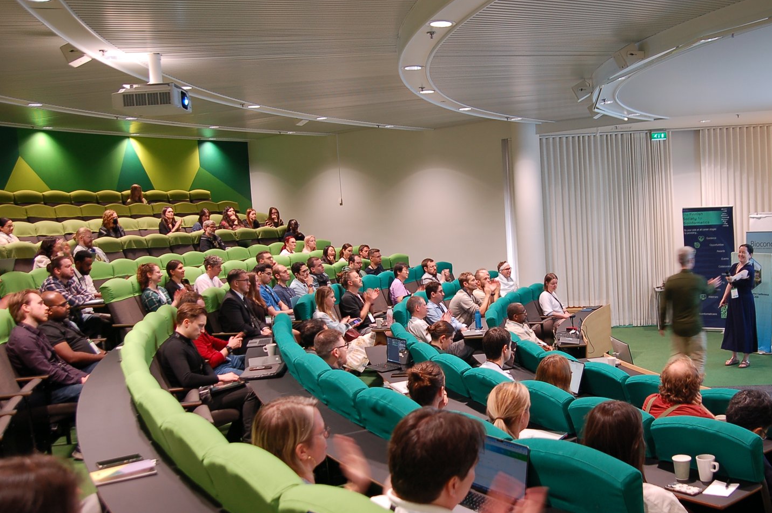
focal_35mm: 36
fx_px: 765
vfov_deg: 37.0
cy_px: 300
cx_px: 505
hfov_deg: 52.7
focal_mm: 17
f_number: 2.8
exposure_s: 1/13
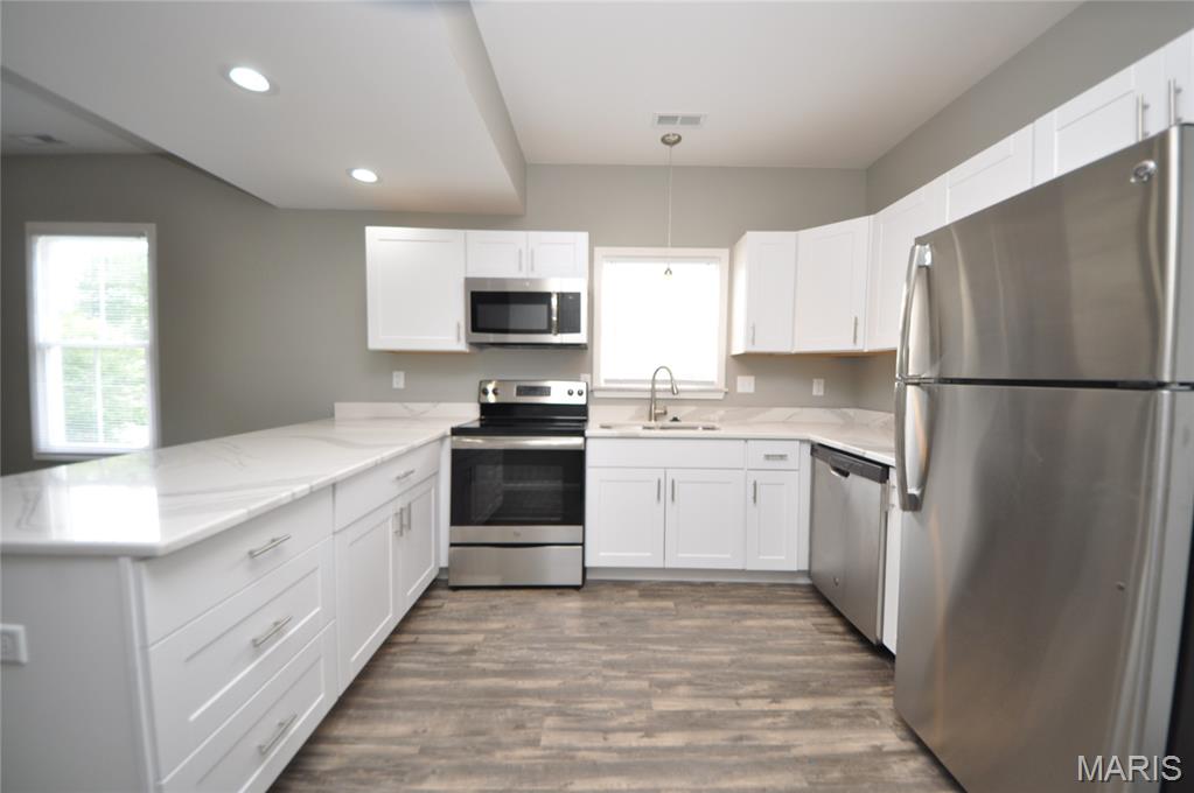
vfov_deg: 89.9
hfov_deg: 112.7
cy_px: 396
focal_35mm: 12
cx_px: 597
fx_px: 398
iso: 400
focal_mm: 8
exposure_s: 1/60
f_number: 4.5
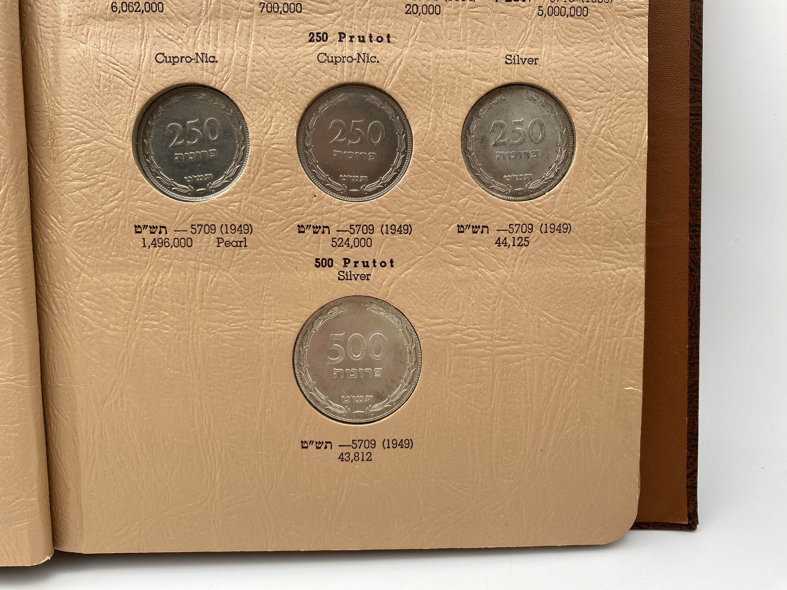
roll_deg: +1.0
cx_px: 394
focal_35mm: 26
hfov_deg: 67.3
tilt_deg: -20.1
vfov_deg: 53.1
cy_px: 295
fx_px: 591
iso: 32
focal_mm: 4.25
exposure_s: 1/137
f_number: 1.8
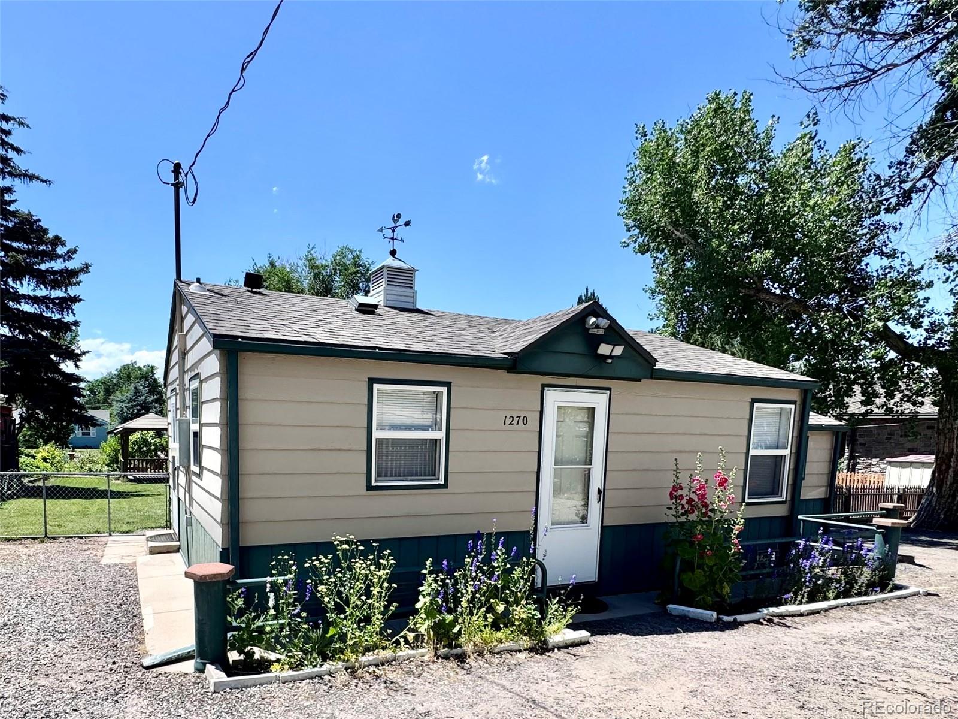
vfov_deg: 85.7
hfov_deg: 102.1
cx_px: 479
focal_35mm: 14
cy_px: 360
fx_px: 387
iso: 50
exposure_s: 1/1536
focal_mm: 2.22
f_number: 2.2
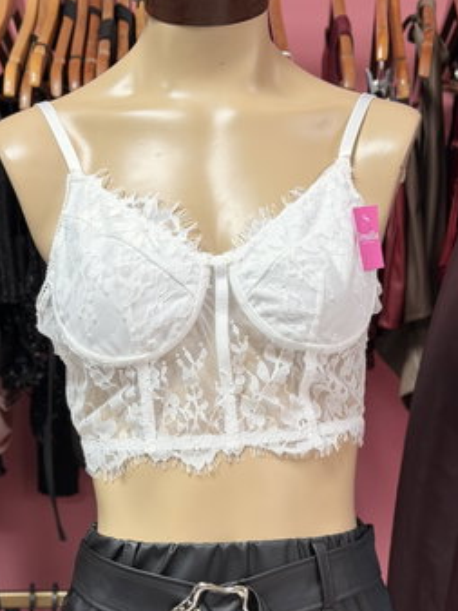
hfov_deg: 19.4
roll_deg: +1.1
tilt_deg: -9.3
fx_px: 1340
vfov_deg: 25.3
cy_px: 469
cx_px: 186
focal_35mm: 76
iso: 100
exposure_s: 1/73
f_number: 1.78
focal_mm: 6.76
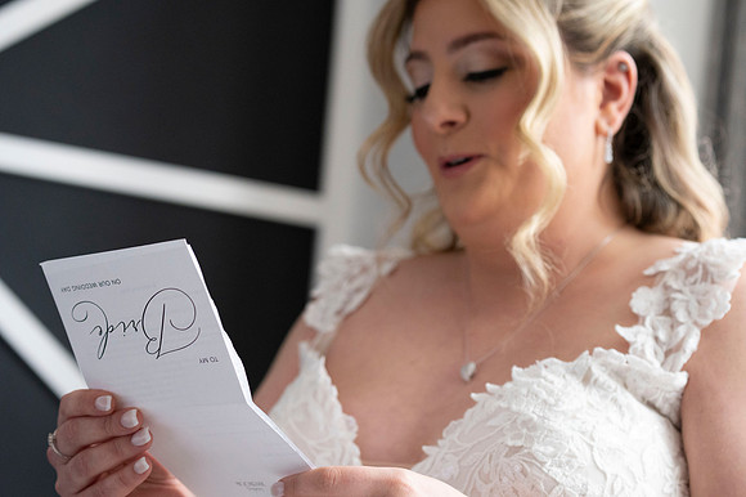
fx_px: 1760
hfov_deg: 23.9
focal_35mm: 85
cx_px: 373
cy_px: 248
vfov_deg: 16.1
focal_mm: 85
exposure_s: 1/1250
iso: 4000
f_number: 4
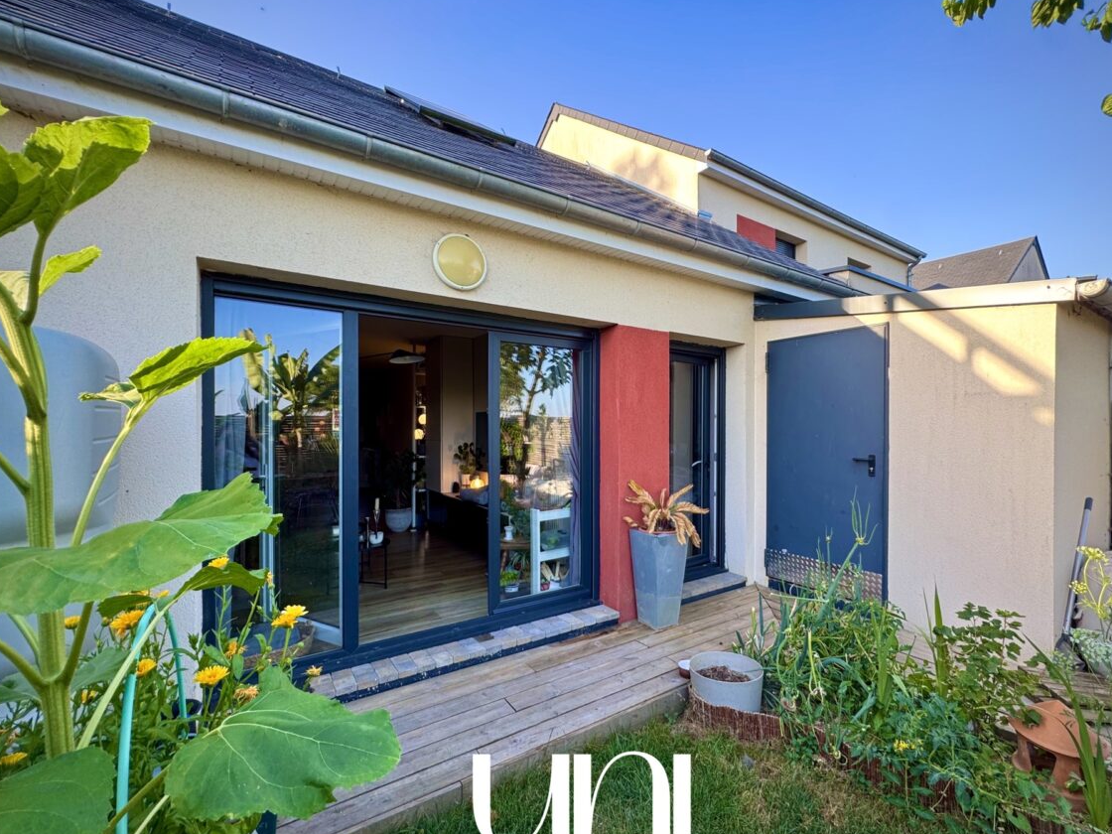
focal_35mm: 15
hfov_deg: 98.1
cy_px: 434
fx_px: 482
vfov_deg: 81.7
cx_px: 582
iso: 40
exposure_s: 1/102
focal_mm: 2.22
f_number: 2.2
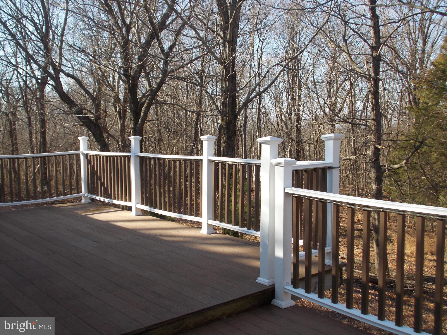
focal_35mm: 39
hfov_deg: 47.9
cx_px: 224
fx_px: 504
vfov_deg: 36.8
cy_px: 168
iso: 80
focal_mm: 6.9
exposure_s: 1/200
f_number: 3.9
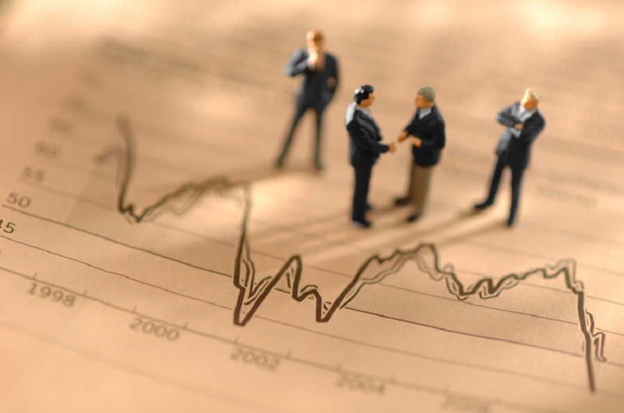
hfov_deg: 13.1
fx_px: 2724
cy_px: 206
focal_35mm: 158
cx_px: 312
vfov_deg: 8.7
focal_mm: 105
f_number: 3.5
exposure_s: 1/160
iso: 100
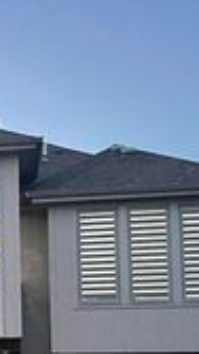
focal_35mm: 85
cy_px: 321
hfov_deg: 12.9
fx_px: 797
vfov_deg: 24.3
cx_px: -157
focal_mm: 4.2
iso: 800
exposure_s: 1/30
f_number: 1.6
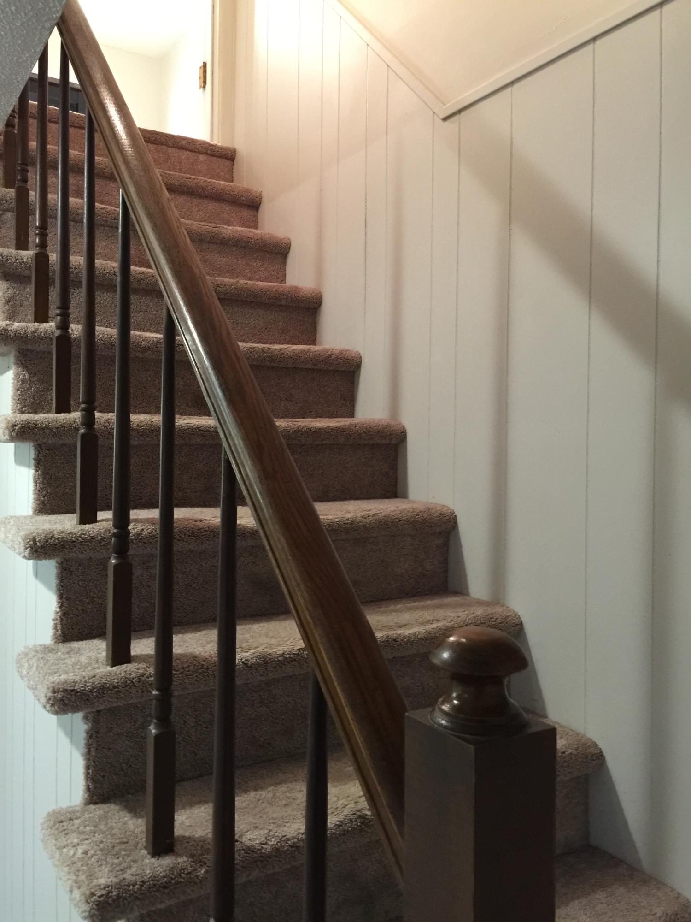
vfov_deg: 61.7
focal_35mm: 29
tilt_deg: -0.2
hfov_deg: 48.2
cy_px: 461
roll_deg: -1.6
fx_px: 772
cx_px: 346
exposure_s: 1/8
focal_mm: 4.15
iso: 160
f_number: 2.2
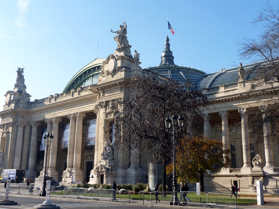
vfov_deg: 36.0
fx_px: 322
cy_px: 104
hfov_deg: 46.8
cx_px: 140
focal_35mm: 40
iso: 80
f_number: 4
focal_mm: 6.5
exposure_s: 1/320
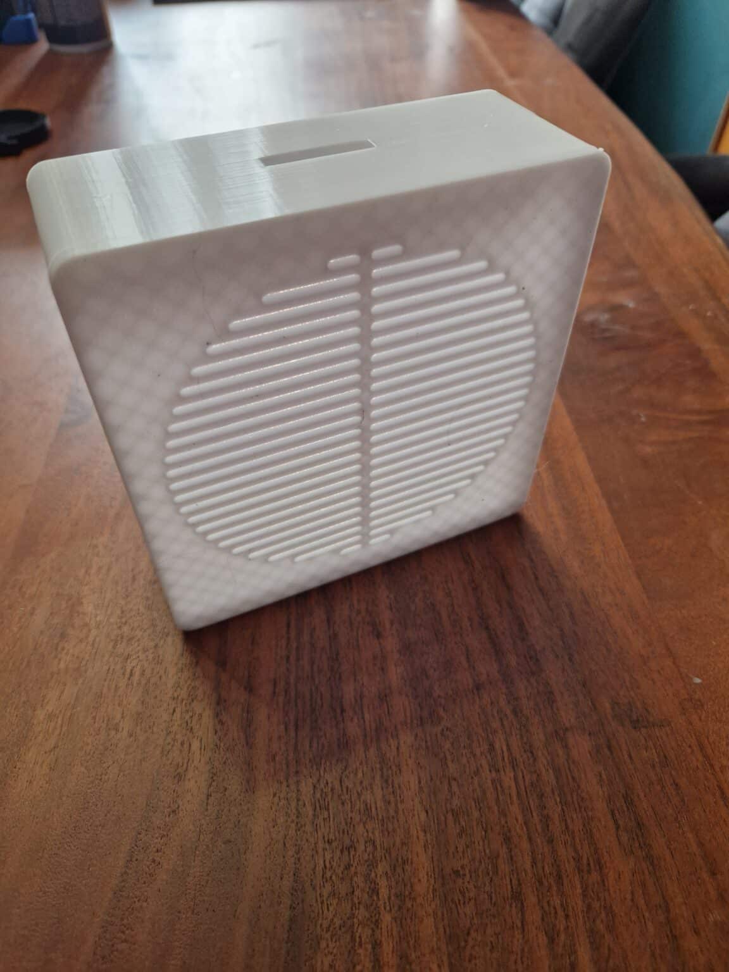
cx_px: 364
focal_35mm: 23
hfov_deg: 58.9
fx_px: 646
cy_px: 486
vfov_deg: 73.9
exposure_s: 1/100
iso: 250
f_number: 1.8
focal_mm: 5.4
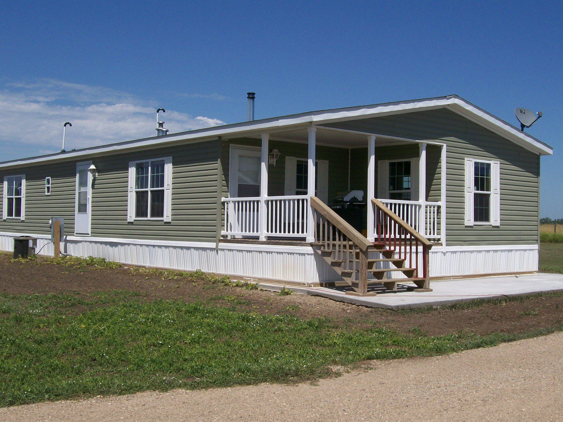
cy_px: 211
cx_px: 282
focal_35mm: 45
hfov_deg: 42.1
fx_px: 732
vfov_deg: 32.2
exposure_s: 1/998
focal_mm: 7.6
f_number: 5.4
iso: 80
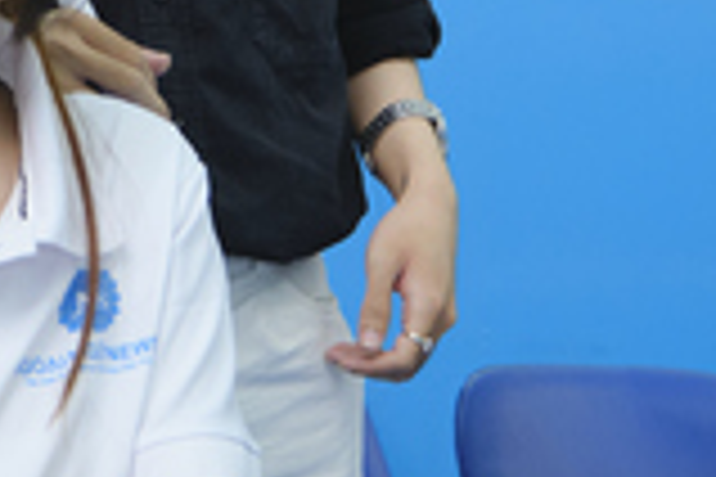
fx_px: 3043
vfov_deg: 8.9
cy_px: -7
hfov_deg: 13.4
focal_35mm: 153
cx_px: 243
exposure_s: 1/100
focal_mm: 25.4
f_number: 3.2
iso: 1250
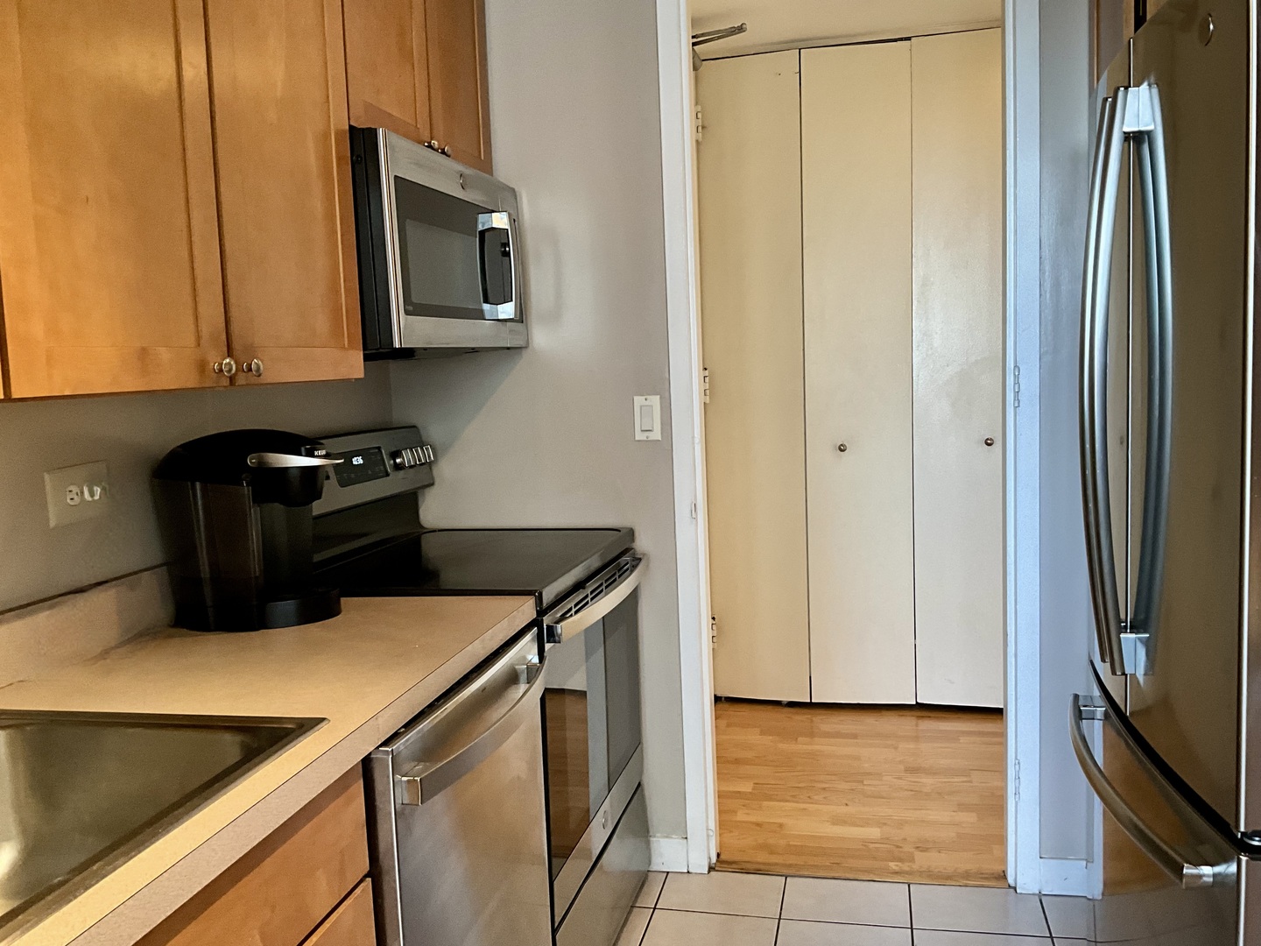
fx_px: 1056
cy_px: 473
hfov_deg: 61.7
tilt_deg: -6.0
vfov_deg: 48.2
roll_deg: +1.4
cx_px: 630
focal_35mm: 29
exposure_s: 1/60
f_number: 1.8
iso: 125
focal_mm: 3
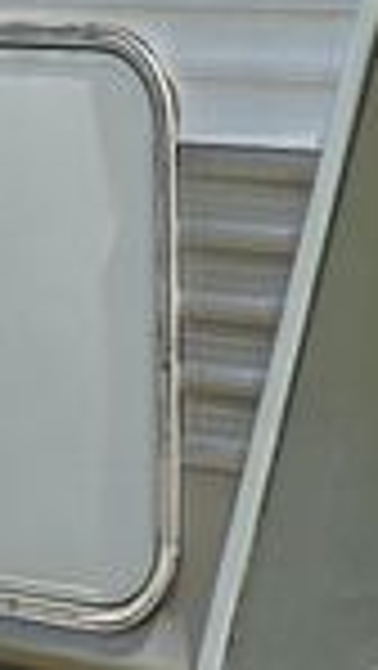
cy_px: -337
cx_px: 108
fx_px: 3060
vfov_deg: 11.9
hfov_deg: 7.1
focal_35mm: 172
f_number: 1.7
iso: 12
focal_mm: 6.3
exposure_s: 1/765
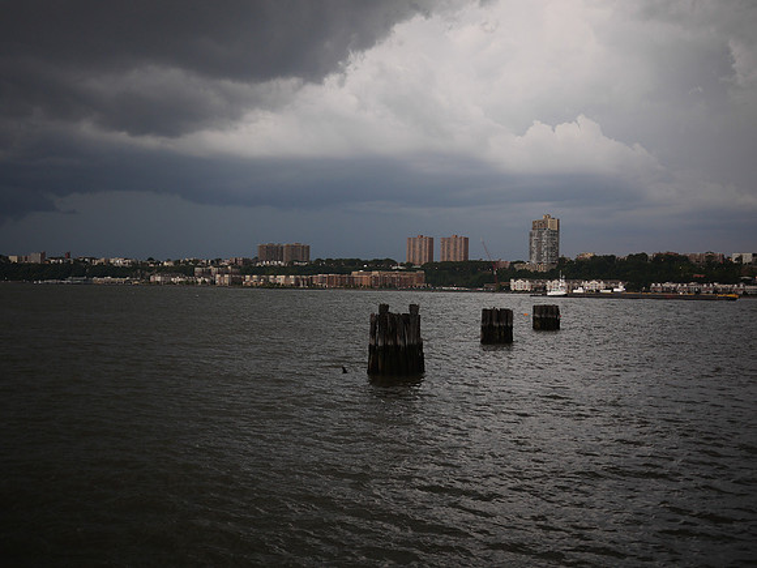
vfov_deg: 36.0
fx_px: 875
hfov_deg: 46.8
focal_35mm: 40
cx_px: 378
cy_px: 284
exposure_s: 1/100
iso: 100
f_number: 2
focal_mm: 20
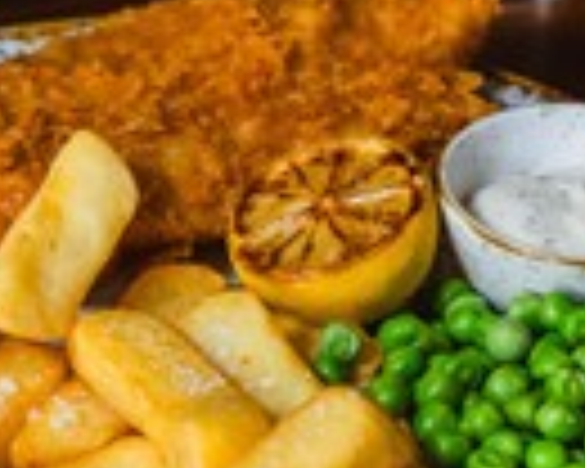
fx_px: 3532
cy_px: 196
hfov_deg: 9.4
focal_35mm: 204
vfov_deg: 7.6
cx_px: 4
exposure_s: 1/160
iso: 800
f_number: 3.5
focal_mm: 55
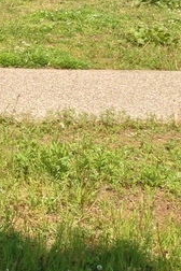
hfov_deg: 11.1
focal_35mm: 109
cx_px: -215
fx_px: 822
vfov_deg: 17.9
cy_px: -44
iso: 50
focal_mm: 4.13
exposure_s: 1/889
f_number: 2.4
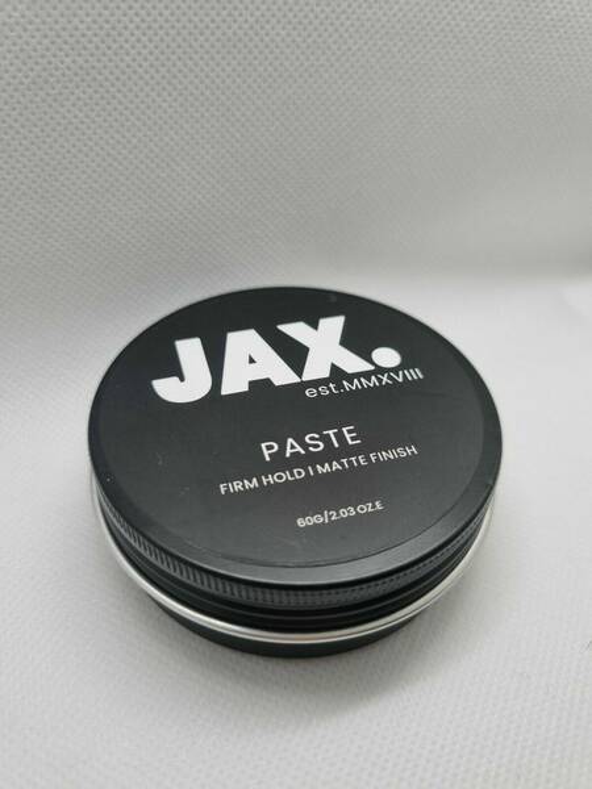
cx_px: 296
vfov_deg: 67.3
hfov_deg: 53.1
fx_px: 593
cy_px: 394
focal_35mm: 26
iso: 50
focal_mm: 5.4
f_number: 1.8
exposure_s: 1/182
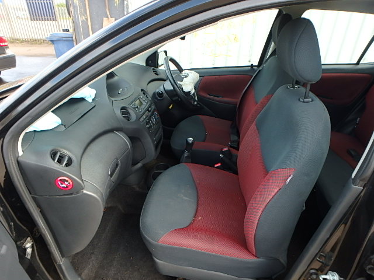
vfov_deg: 63.4
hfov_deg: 79.0
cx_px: 187
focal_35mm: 21
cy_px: 140
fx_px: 227
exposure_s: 1/80
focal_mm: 3.7
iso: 125
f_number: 3.5
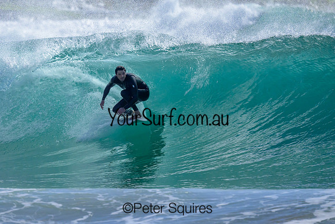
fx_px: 9557
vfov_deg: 1.3
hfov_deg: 2.0
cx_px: 134
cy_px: 103
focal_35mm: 1027
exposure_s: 1/2000
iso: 2000
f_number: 6.3
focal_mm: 800
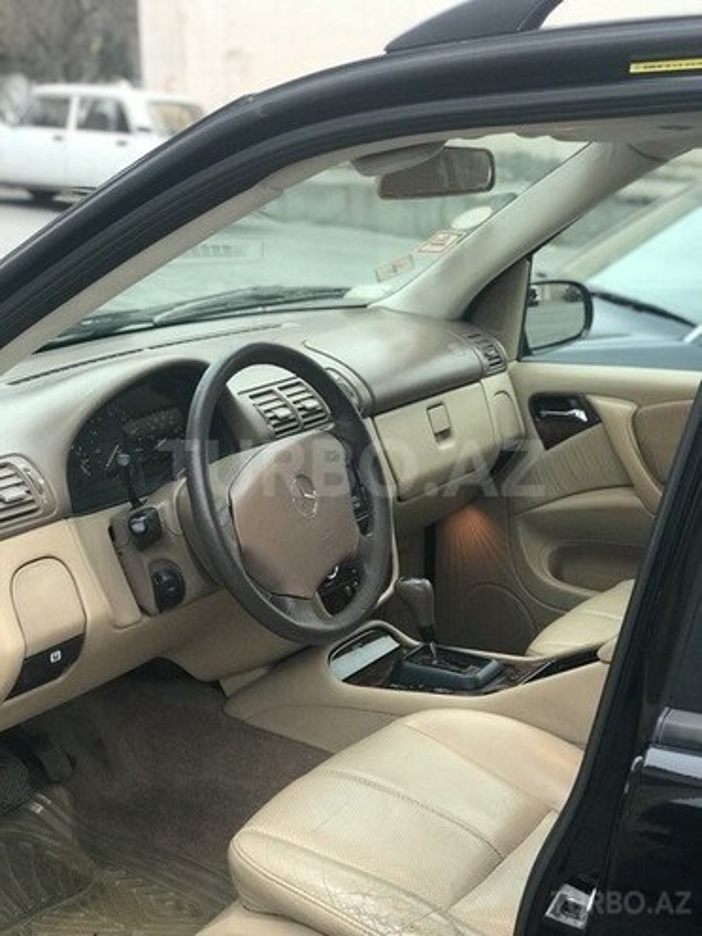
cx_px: 351
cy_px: 468
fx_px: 1541
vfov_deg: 33.8
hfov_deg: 25.7
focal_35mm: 57
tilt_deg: -13.3
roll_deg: -0.5
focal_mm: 6.6
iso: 80
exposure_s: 1/50
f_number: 2.8
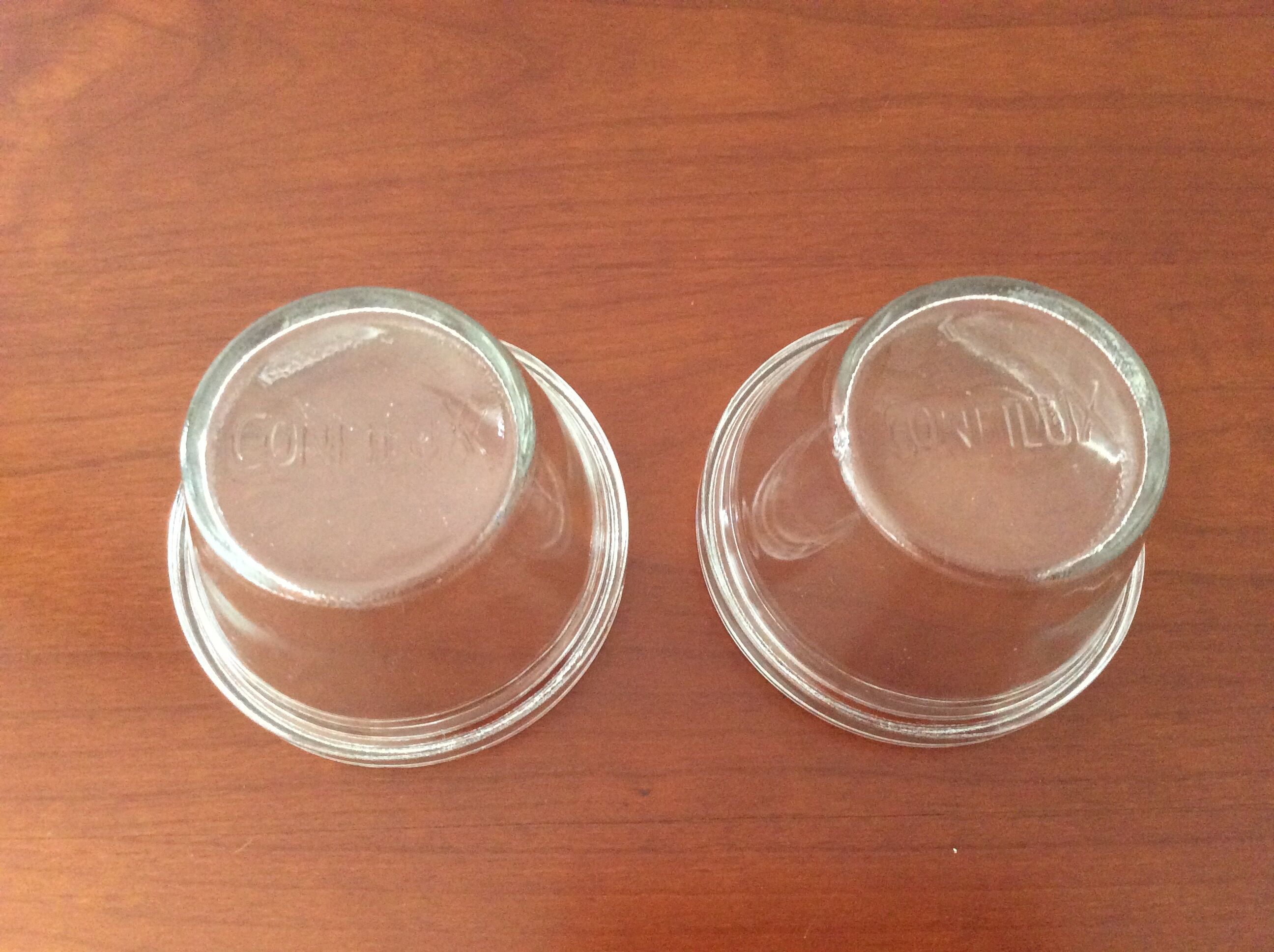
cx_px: 637
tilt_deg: -70.2
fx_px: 1176
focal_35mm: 32
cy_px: 476
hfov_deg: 56.9
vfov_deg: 44.1
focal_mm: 3.3
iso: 320
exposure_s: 1/20
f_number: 2.4
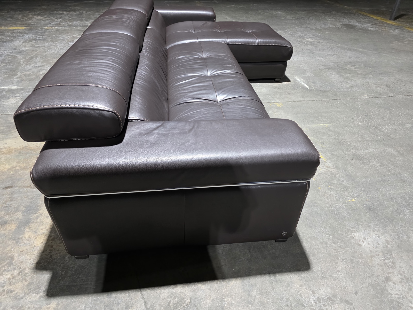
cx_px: 206
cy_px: 155
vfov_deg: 58.9
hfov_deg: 73.9
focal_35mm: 23
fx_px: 274
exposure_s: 1/120
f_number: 1.7
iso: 1000
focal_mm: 6.3
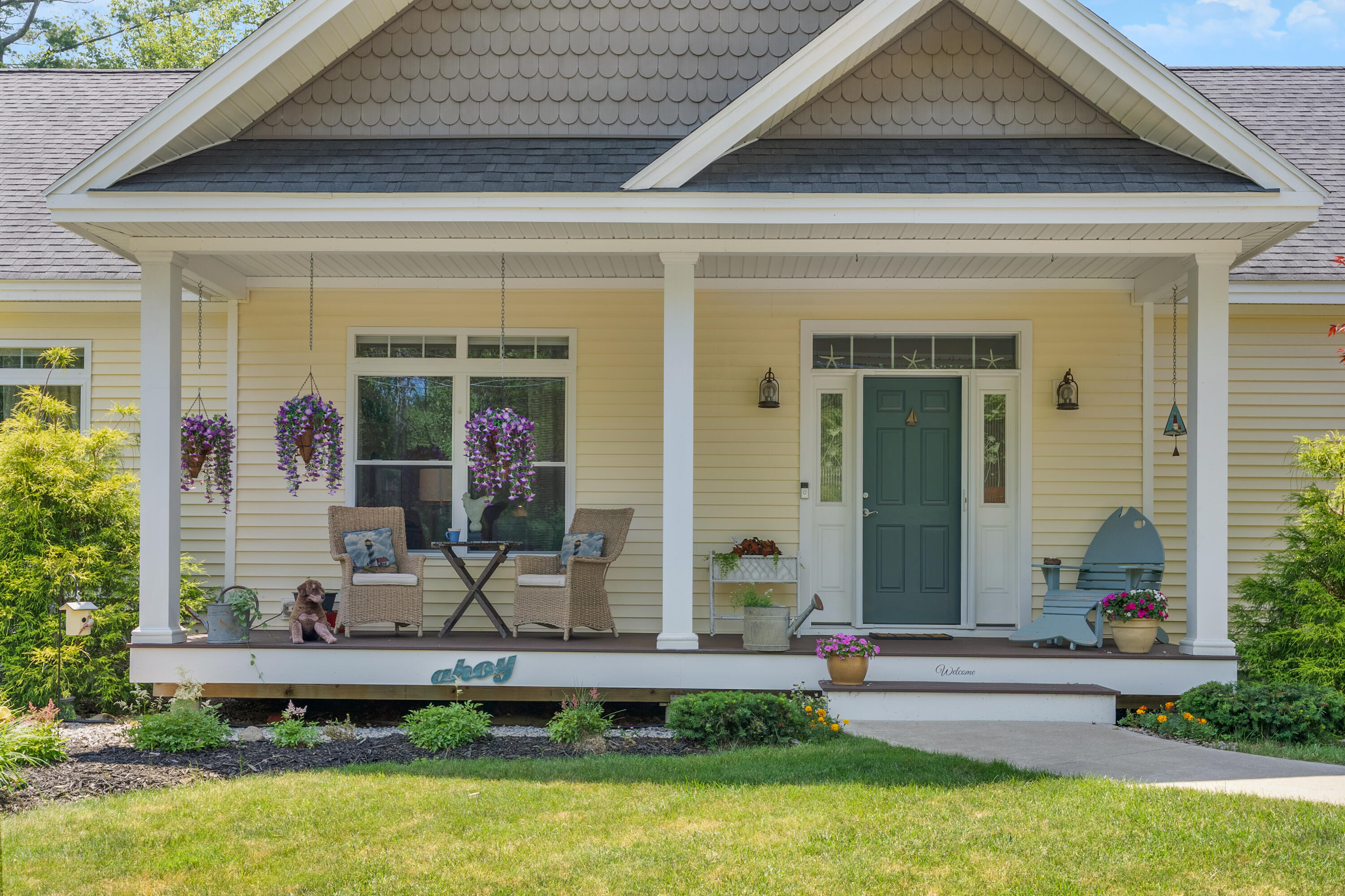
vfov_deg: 37.8
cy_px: 448
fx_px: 1307
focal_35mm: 35
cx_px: 672
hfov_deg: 54.4
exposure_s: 1/400
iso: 320
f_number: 7.1
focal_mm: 35
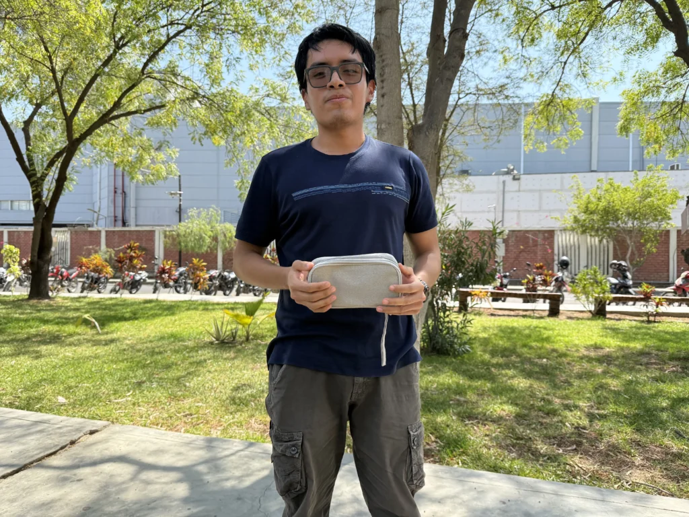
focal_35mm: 24
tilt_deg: -0.3
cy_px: 258
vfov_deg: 56.8
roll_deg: -0.8
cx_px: 344
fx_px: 478
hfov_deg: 71.6
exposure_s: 1/2053
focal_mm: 6.76
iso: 100
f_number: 1.78
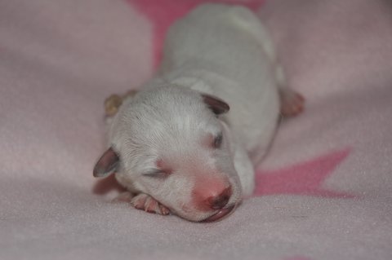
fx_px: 1142
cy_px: 130
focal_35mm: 105
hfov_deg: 19.5
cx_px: 196
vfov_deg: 13.0
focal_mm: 70
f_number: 5.6
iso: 200
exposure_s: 1/125
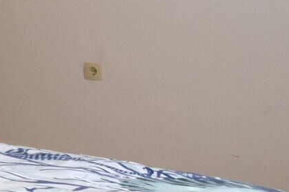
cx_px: -325
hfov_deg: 16.5
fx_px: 682
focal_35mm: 85
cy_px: -3
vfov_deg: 15.7
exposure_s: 1/100
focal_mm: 10
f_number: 5
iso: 400
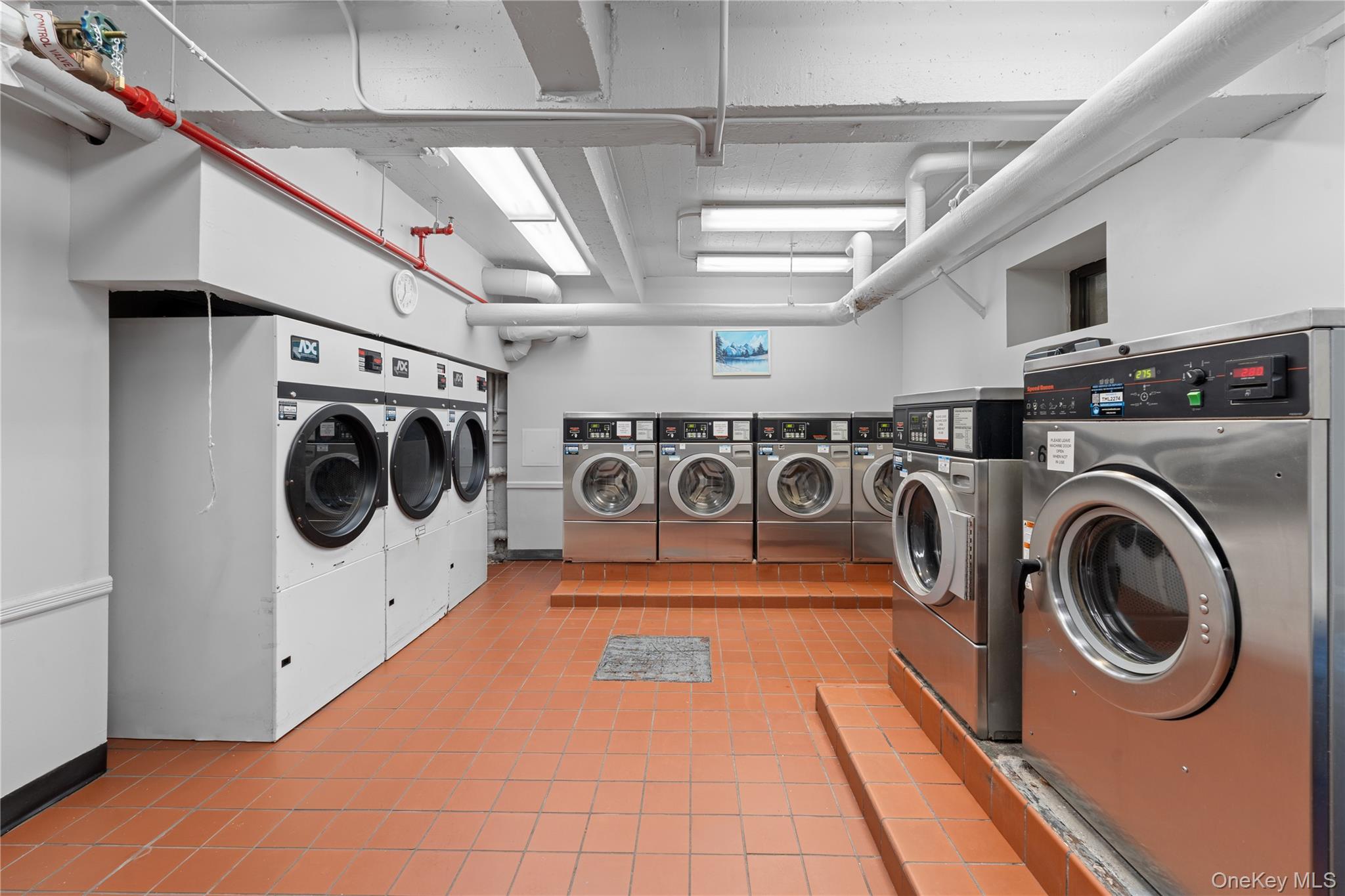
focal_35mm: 14
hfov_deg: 104.3
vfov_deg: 81.2
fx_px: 523
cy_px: 448
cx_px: 672
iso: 500
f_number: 10
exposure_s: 1/1.67
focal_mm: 14
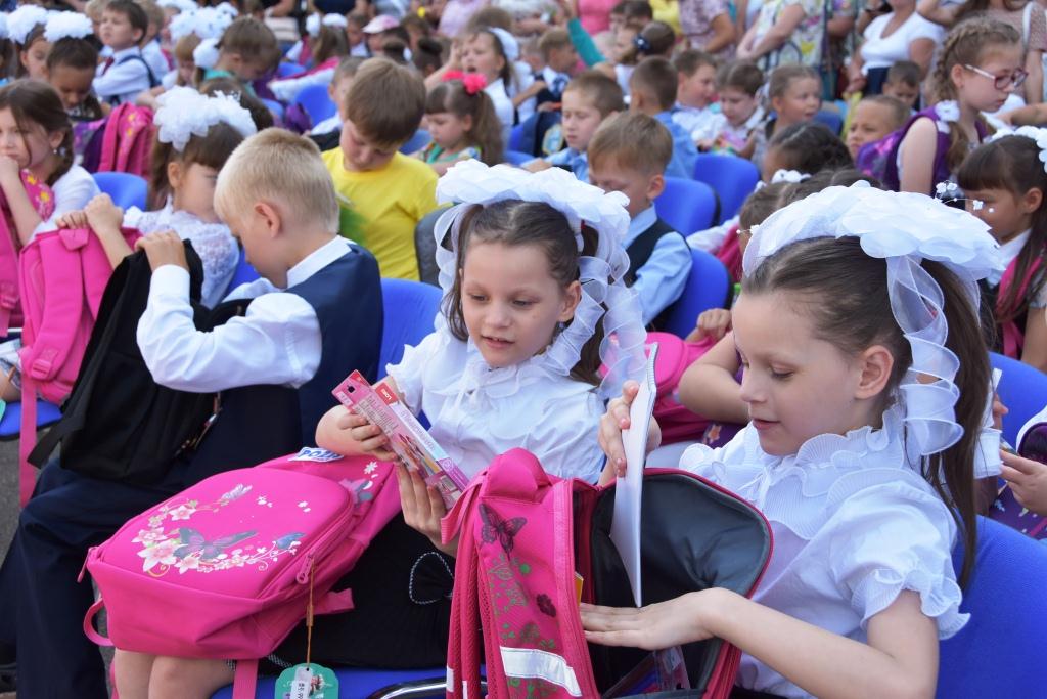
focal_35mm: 63
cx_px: 524
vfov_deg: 21.6
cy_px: 350
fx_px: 1832
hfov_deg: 31.9
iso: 640
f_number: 8
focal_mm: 42
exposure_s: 1/500
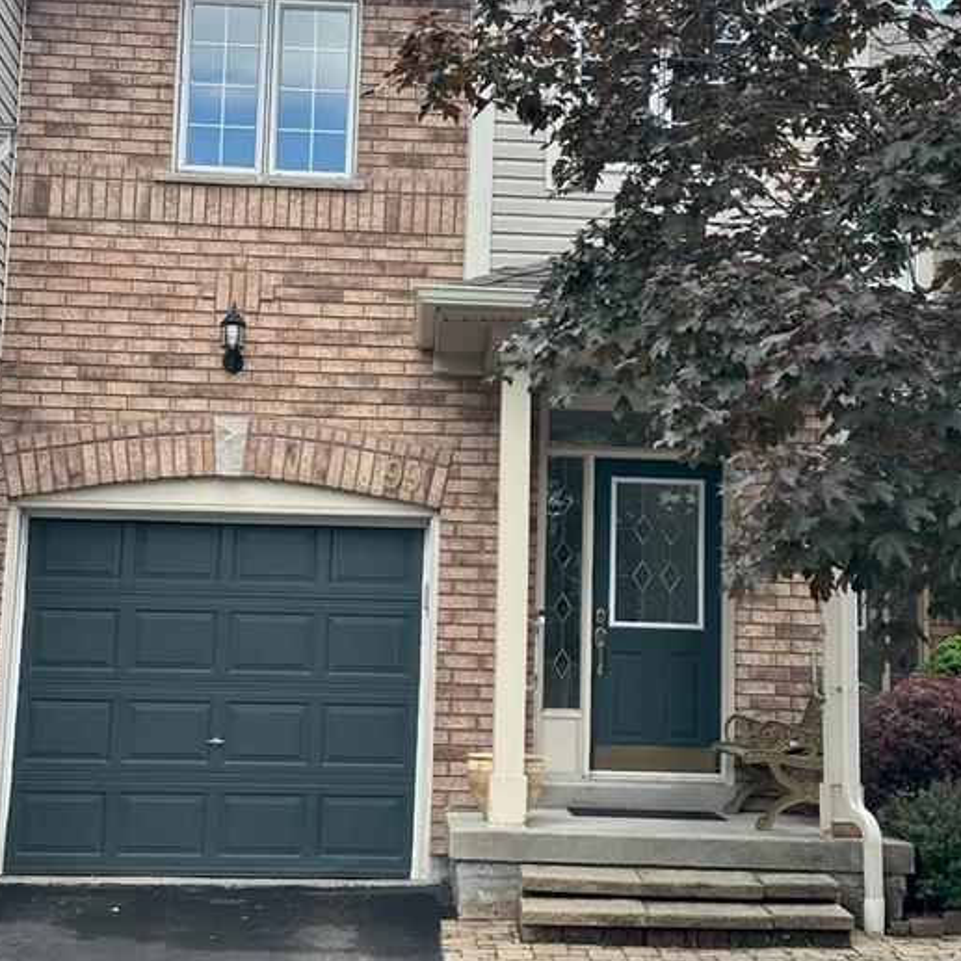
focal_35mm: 63
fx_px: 1979
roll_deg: -2.0
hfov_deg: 27.3
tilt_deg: +9.3
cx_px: 522
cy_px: 381
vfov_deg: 27.2
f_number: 1.78
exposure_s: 1/558
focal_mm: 6.86
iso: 64
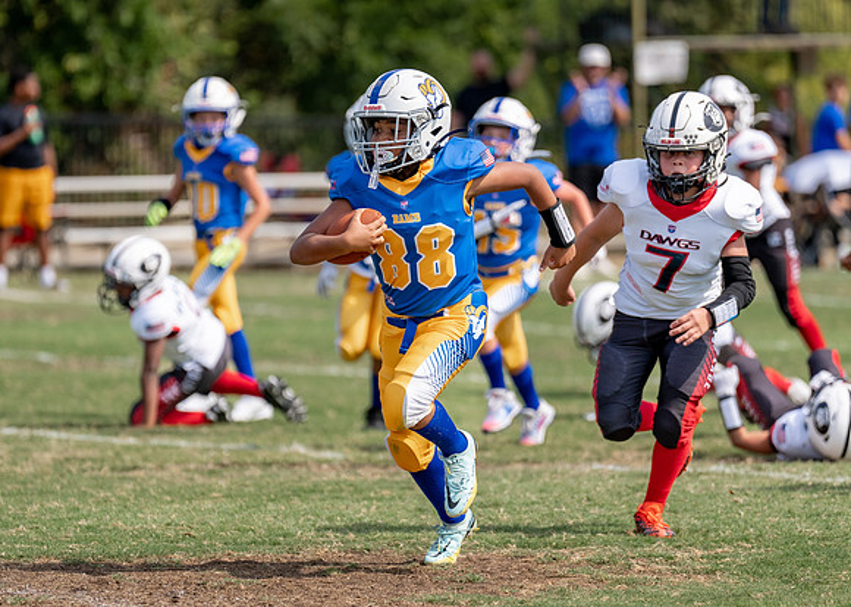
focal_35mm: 320
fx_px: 7739
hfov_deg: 6.3
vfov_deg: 4.5
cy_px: 337
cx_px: 401
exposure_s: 1/2500
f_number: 2.8
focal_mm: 200
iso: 100
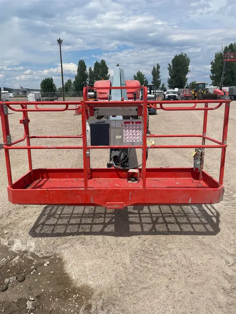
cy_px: 157
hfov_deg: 53.1
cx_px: 118
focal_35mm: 26
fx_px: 236
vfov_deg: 67.3
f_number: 1.6
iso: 32
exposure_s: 1/6135
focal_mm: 4.2
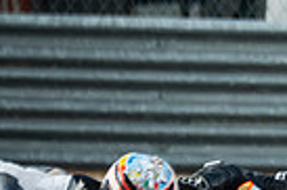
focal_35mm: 2545
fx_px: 20265
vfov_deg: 0.5
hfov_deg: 0.8
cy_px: 245
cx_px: 561
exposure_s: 1/1600
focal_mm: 400
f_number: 5.6
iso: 3200
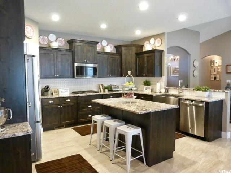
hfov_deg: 69.4
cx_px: 116
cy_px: 86
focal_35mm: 25
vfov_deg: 54.9
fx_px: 167
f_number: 2.8
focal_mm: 4.5
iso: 400
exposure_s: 1/20
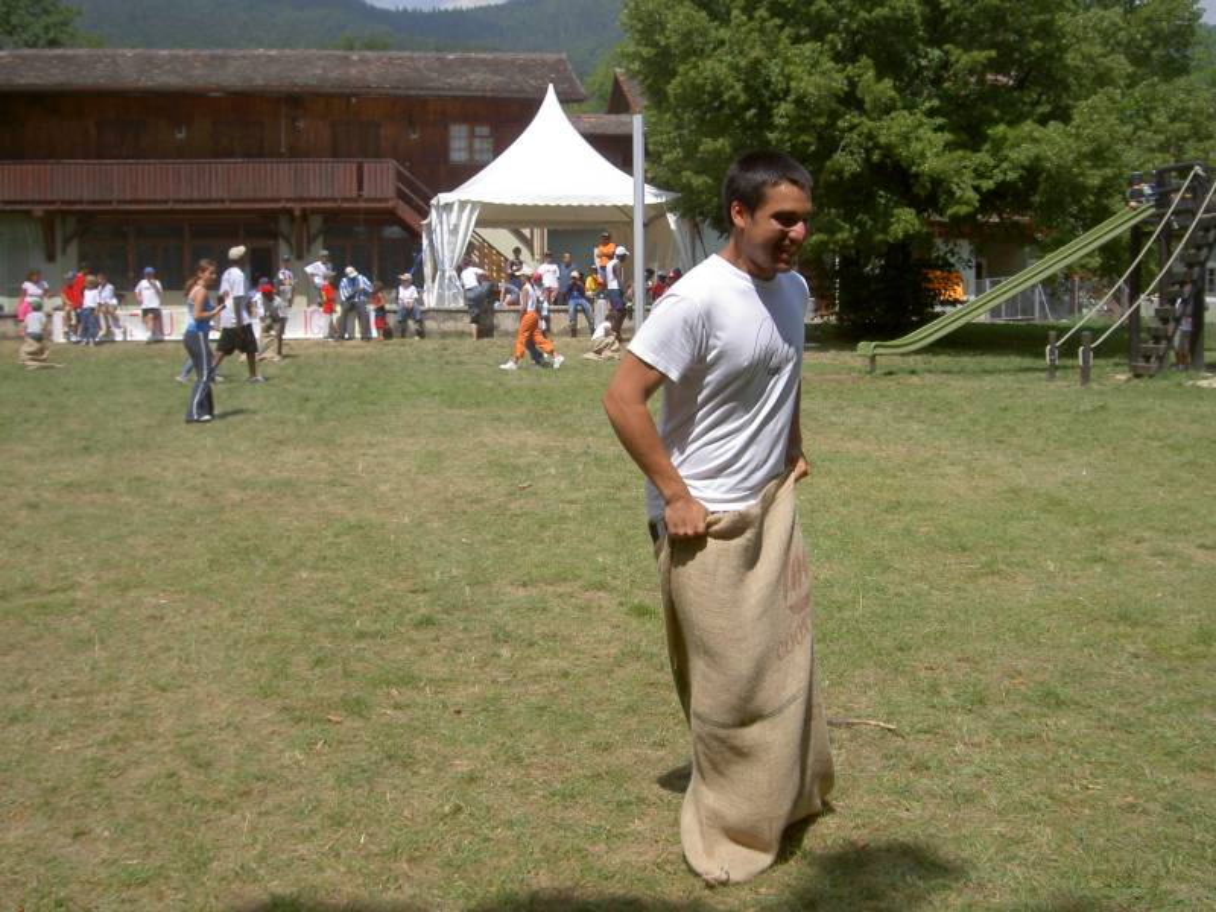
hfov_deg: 47.9
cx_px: 608
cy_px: 456
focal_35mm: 39
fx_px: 1370
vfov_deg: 36.8
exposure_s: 1/500
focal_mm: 8
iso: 100
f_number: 4.7
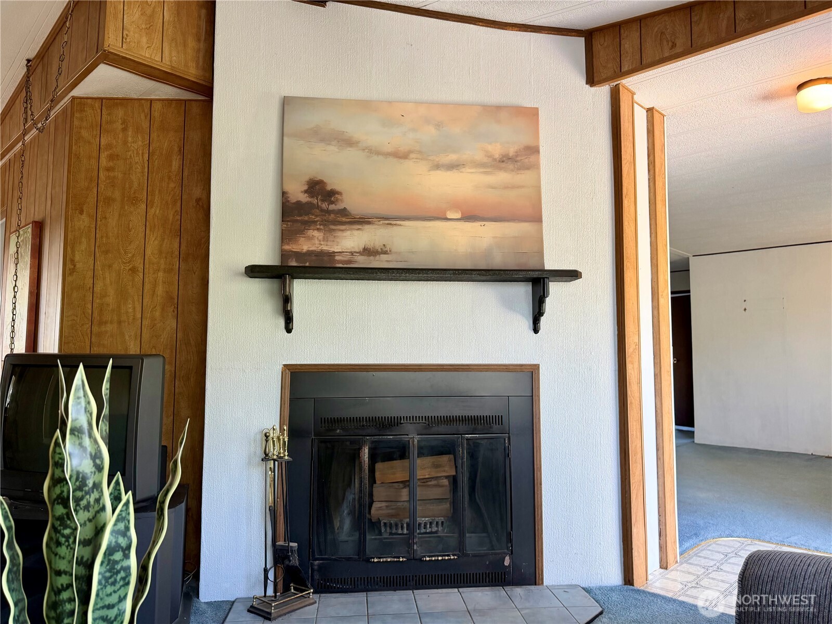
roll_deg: -0.1
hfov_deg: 71.6
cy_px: 312
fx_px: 577
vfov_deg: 56.8
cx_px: 416
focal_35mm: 24
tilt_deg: +4.3
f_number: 1.78
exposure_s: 1/121
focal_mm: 6.76
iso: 160
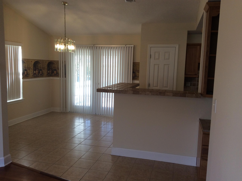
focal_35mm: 32
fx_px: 223
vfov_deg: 44.1
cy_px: 90
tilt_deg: -6.5
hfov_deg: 56.9
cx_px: 121
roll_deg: -1.4
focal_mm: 3.3
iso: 40
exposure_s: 1/40
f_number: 2.4
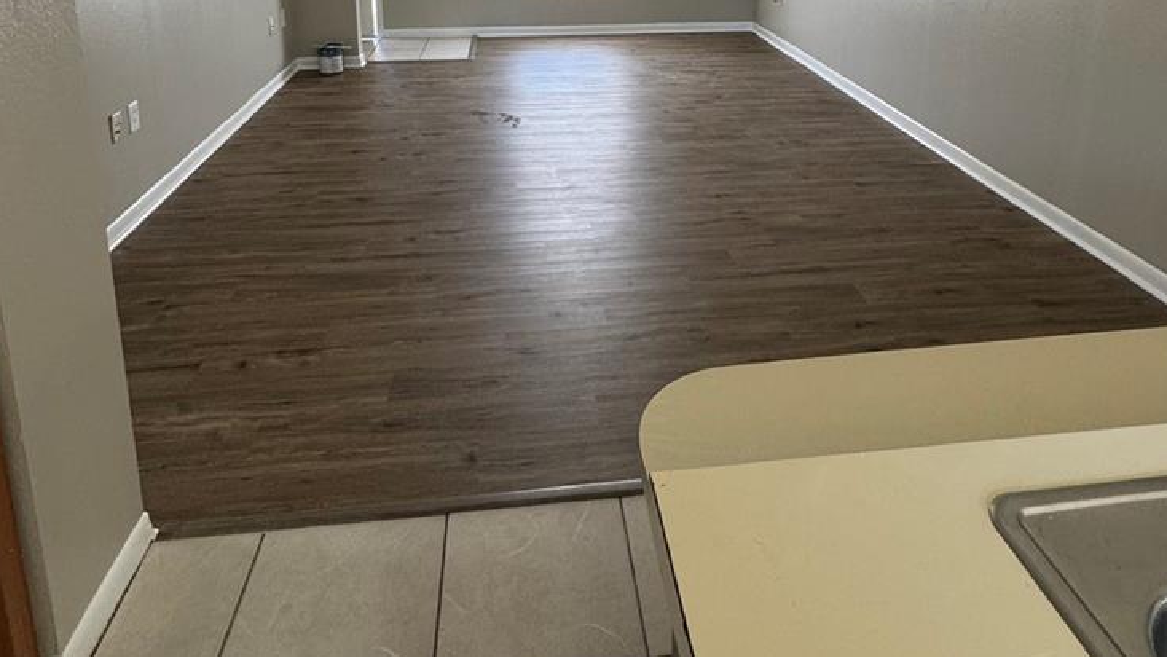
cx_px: 601
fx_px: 774
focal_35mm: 25
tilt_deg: -12.4
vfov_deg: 41.1
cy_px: 24
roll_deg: +0.0
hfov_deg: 74.0
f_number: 2.2
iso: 200
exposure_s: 1/60
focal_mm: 2.22
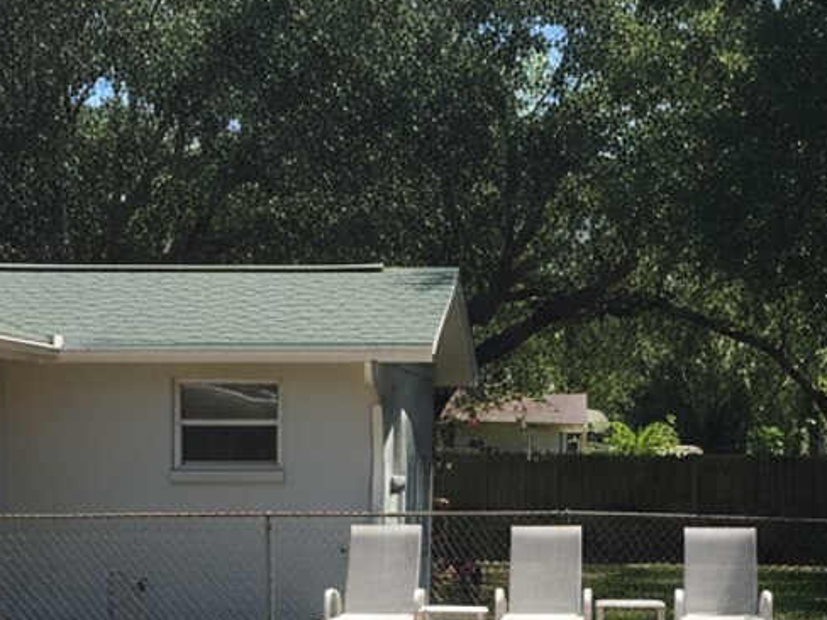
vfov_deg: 22.2
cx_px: 595
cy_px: 601
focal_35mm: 64
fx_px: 1529
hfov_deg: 29.9
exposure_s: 1/869
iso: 169
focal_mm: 5.7
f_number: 1.5
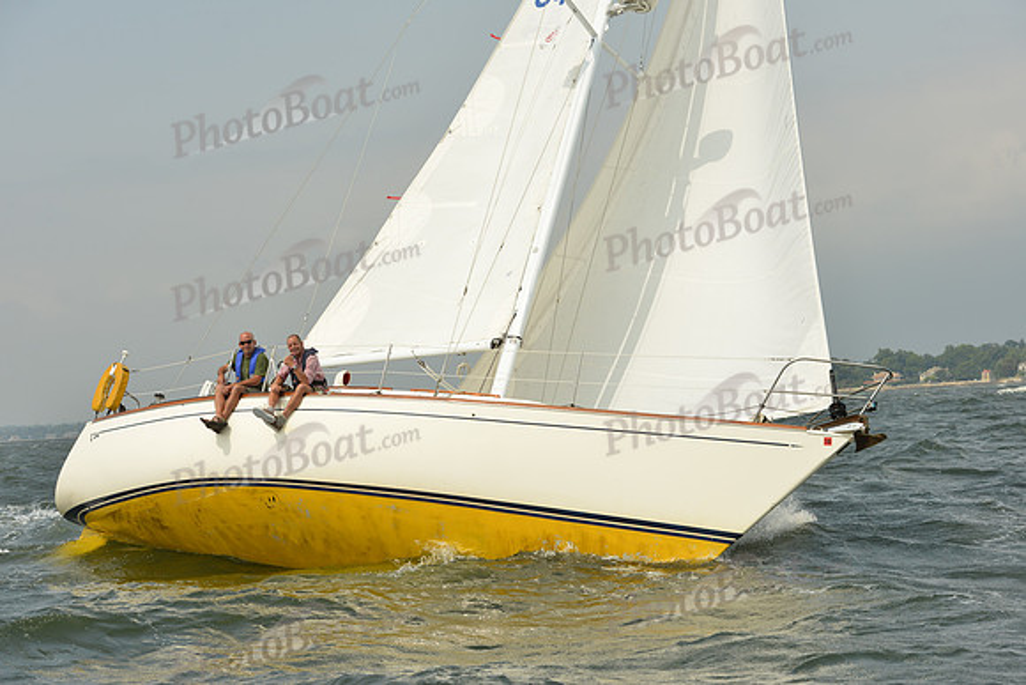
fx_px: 1995
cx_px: 513
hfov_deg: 28.8
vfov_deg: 19.5
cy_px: 342
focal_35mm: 70
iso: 320
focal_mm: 70
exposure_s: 1/1250
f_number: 9
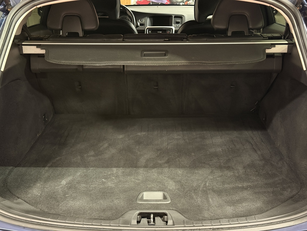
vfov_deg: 30.3
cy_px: 116
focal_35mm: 48
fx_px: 426
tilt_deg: -19.4
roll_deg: +0.6
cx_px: 154
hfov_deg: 39.7
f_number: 1.78
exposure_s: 1/40
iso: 500
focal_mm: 6.76
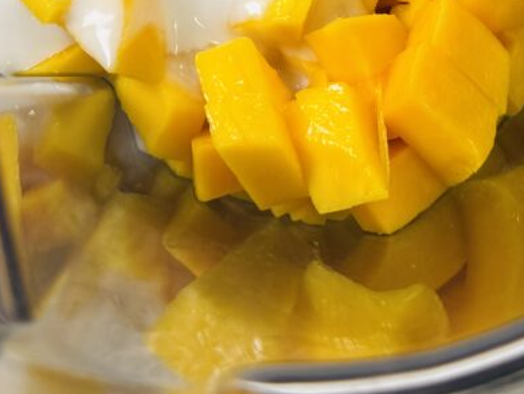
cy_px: -112
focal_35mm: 63
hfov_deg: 30.7
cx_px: 243
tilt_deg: -79.2
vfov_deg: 21.2
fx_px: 954
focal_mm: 6.76
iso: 125
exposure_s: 1/120
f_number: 1.78
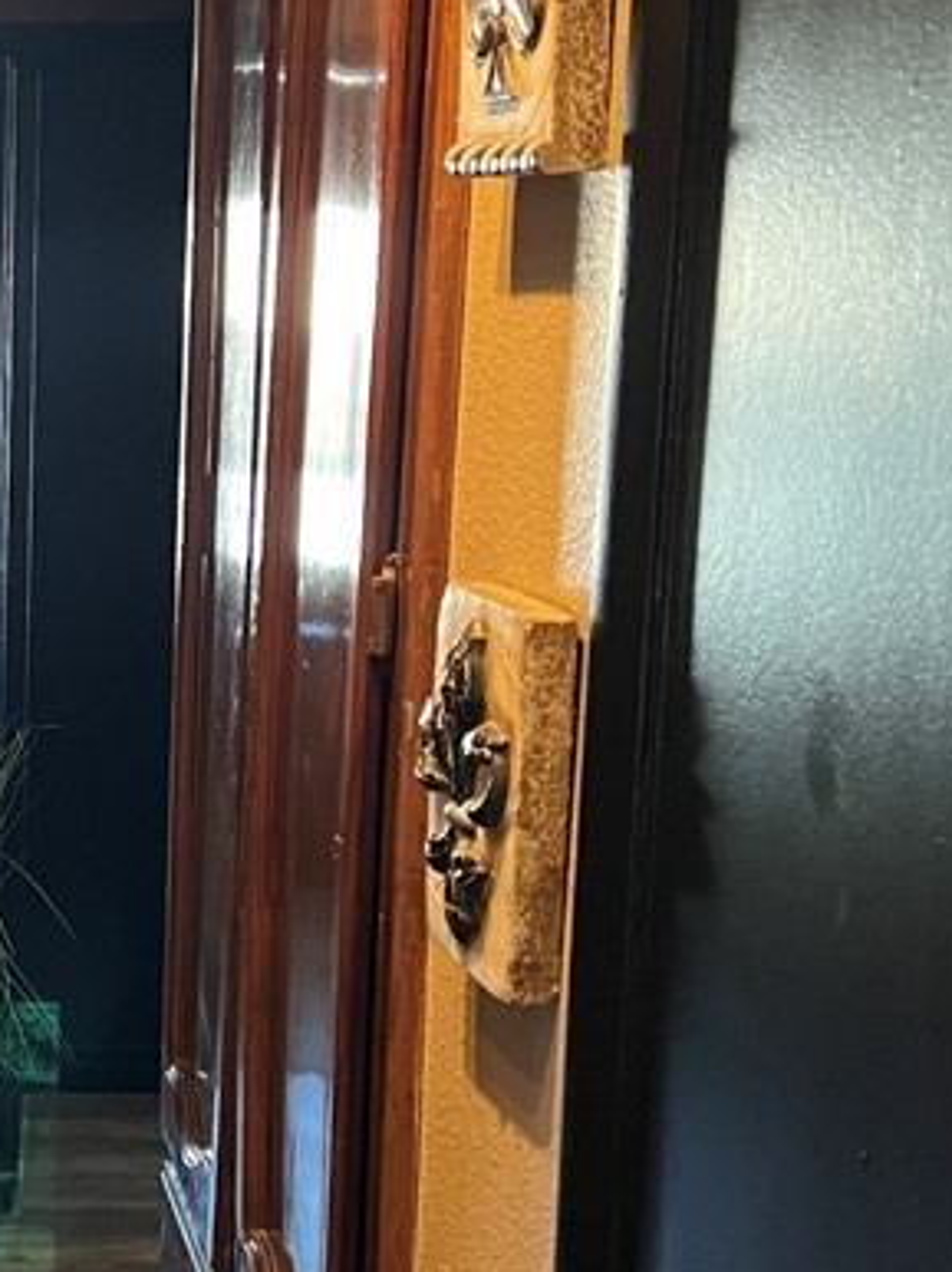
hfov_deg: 20.0
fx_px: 2533
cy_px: 755
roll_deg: -0.3
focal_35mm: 69
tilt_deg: -10.8
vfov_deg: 28.1
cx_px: -188
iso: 400
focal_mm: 5.7
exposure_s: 1/40
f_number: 1.5
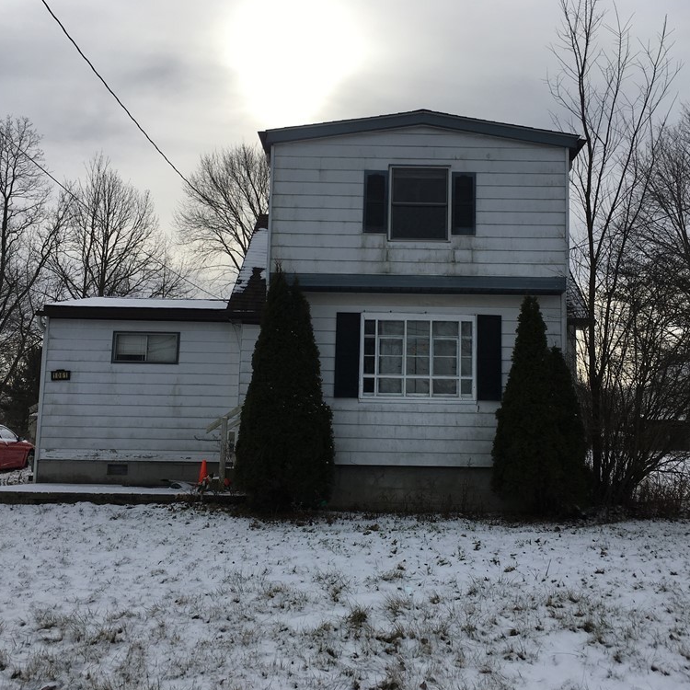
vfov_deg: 47.2
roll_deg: -1.1
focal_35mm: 35
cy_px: 346
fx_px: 789
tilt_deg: +8.7
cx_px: 357
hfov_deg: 47.2
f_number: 2.2
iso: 25
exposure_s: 1/3077
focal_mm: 4.15
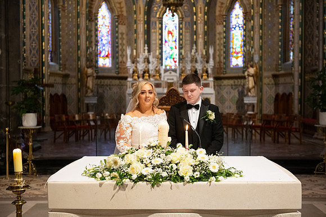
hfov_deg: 38.2
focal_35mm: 52
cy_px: 108
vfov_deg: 26.0
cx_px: 163
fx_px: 471
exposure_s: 1/160
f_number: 3.5
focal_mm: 52
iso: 1250
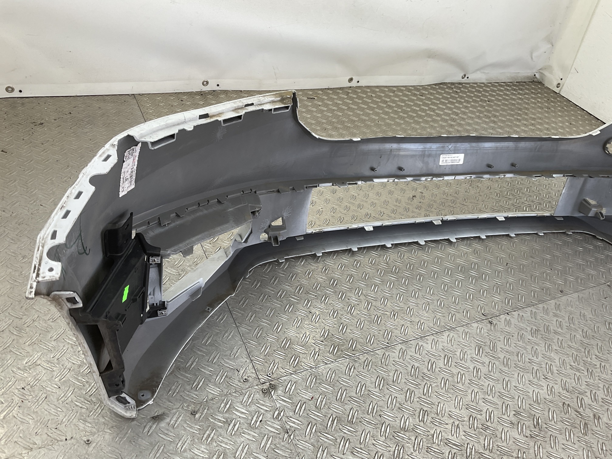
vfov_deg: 48.2
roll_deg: -13.5
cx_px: 306
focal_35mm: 29
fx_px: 513
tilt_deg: -39.0
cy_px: 230
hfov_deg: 61.7
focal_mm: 3
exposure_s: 1/100
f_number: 1.8
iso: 20
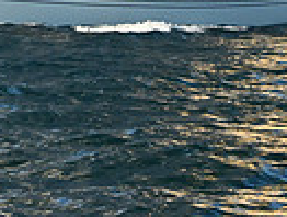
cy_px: -390
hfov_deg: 6.6
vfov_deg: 4.8
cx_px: 67
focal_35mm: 297
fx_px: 2469
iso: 800
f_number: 9
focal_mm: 70
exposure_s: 1/1250
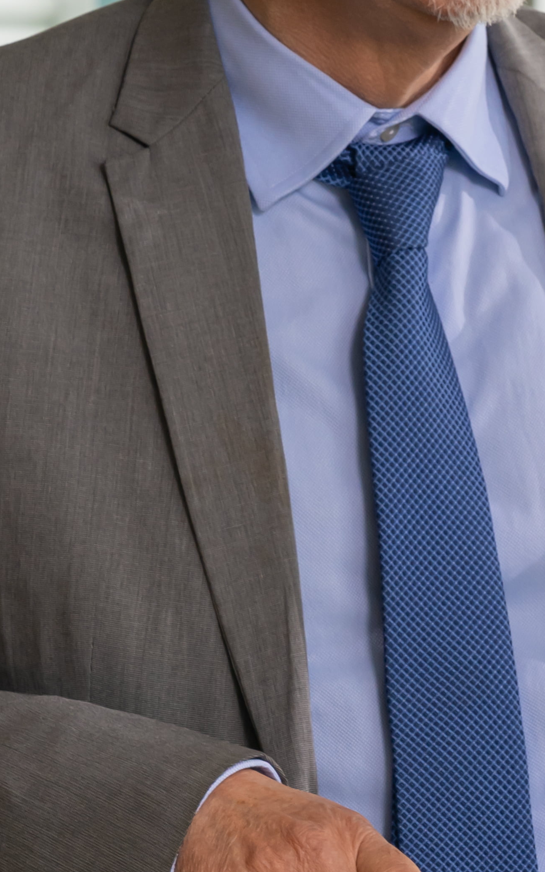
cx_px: 766
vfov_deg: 7.5
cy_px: 154
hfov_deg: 4.6
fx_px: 6678
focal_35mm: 281
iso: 250
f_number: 8
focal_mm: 70
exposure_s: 1/60
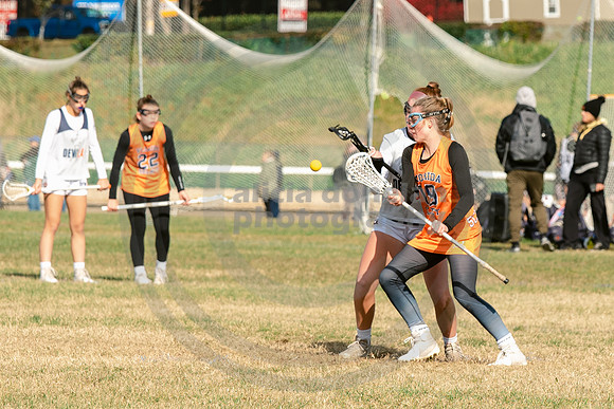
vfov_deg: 3.2
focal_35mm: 423
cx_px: 446
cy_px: 231
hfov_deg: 4.9
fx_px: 7223
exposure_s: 1/1600
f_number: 5
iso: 250
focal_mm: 160
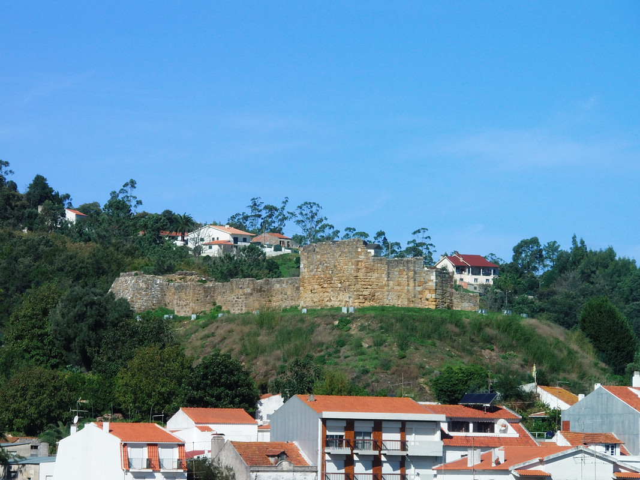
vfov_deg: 7.4
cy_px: 240
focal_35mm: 200
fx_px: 3697
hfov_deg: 9.9
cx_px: 320
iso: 100
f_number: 4.9
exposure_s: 1/600
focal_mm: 35.4
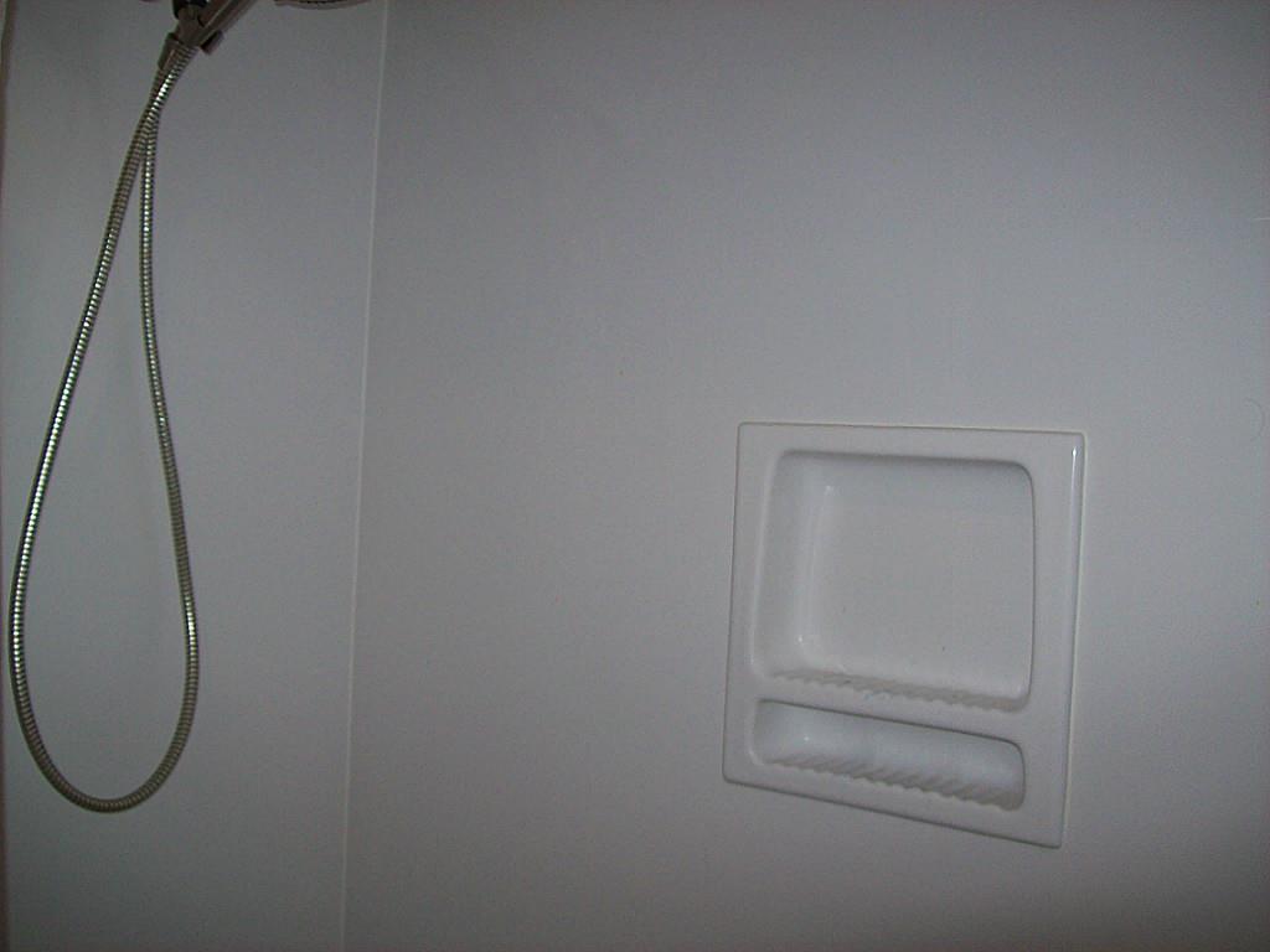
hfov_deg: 51.4
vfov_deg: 39.7
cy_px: 476
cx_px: 635
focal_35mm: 36
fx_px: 1321
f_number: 2.7
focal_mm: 6
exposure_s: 1/64
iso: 80
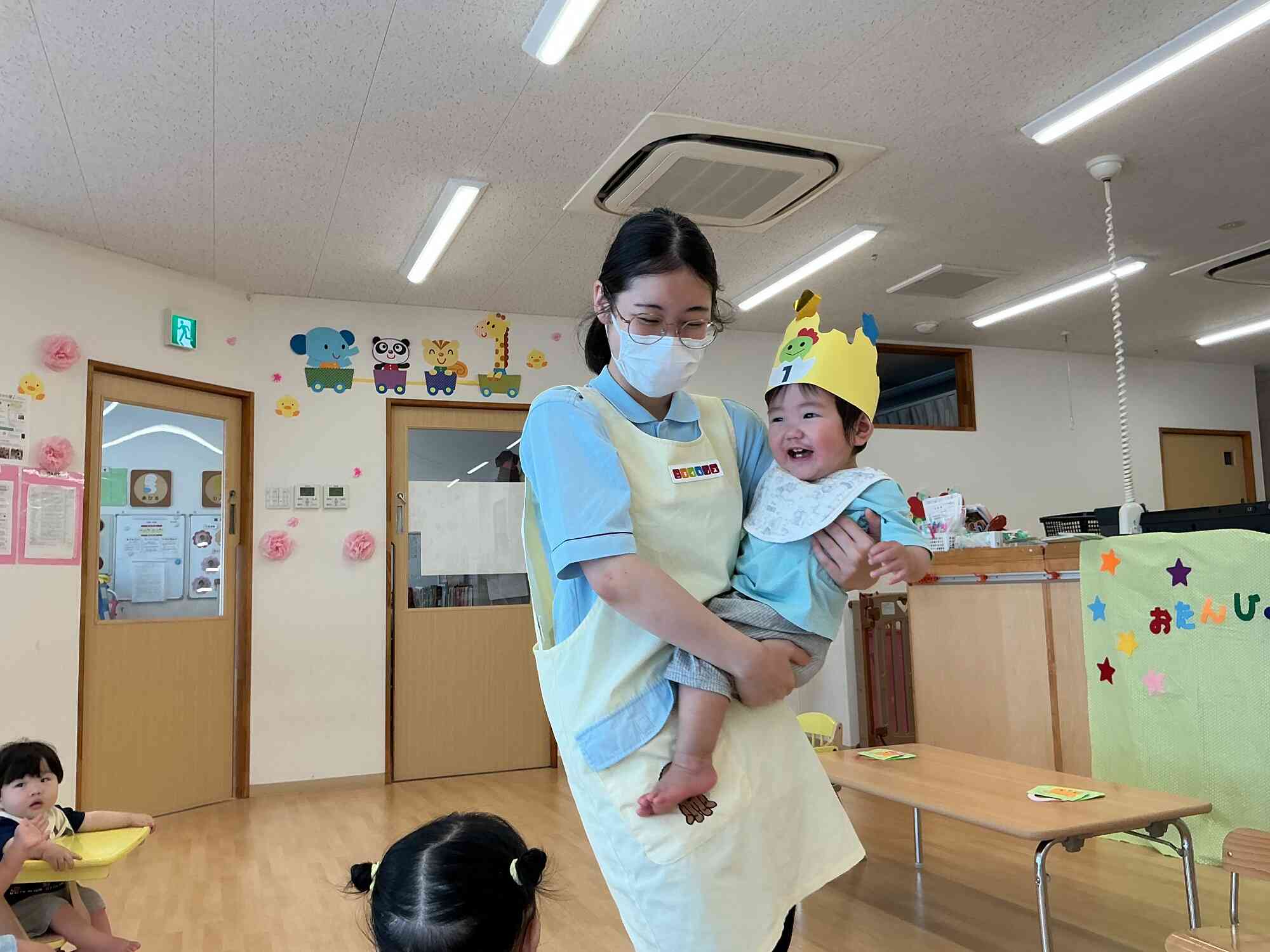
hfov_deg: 61.7
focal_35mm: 29
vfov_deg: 48.2
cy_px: 476
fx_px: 1064
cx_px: 635
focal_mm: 3
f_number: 1.8
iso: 25
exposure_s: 1/120
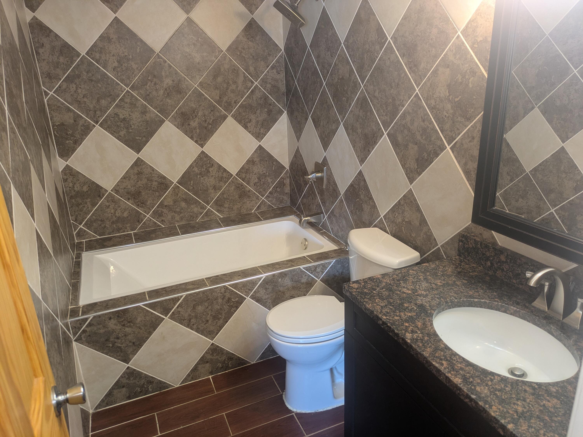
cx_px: 292
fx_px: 421
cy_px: 218
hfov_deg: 69.4
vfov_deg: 54.9
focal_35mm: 25
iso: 256
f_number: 1.89
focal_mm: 5.43
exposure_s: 1/40
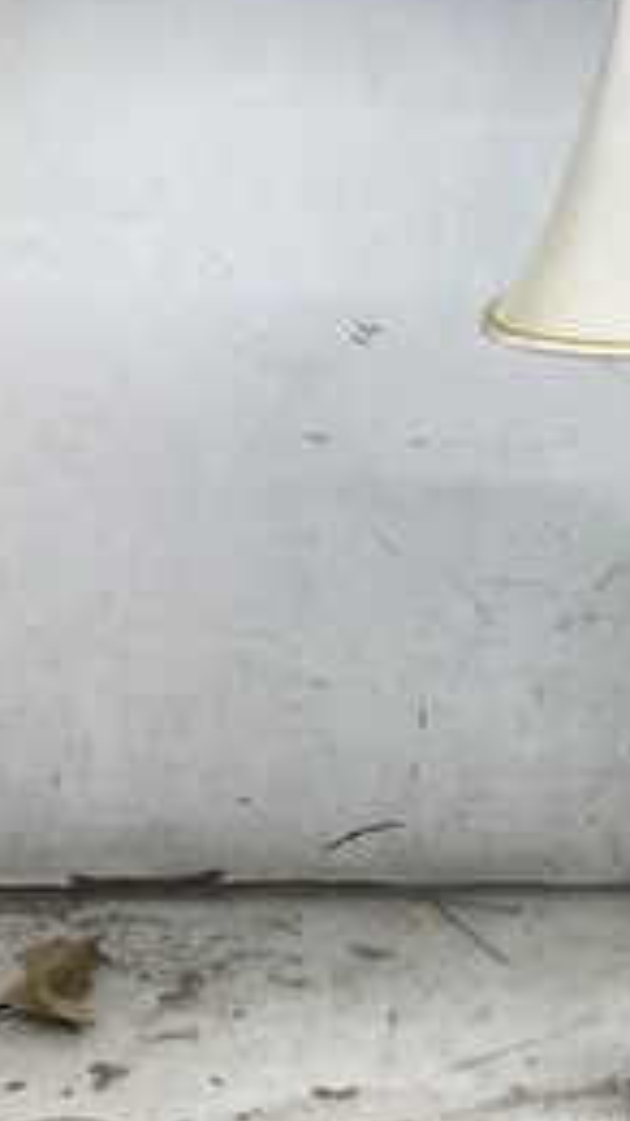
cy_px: 548
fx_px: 1546
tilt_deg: -16.0
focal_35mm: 52
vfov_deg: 39.9
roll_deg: +0.7
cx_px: 682
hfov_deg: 21.9
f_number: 2.4
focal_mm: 3.3
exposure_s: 1/120
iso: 50
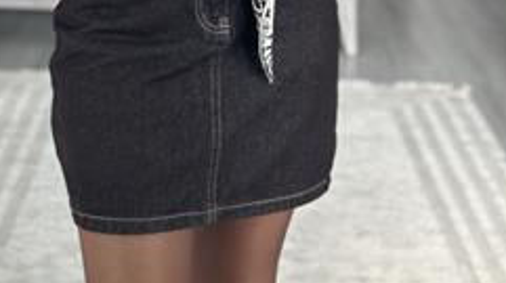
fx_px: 1474
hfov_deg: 19.3
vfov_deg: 10.3
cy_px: -243
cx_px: 130
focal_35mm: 110
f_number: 1.78
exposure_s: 1/72
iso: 125
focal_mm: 6.86
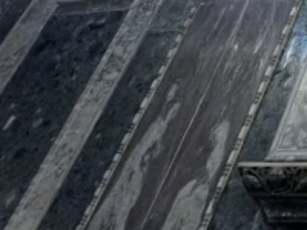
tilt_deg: +44.5
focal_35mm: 92
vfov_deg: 14.4
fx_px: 816
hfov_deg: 16.9
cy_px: -170
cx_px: 583
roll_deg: -9.1
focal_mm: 6.76
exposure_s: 1/121
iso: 100
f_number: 1.78
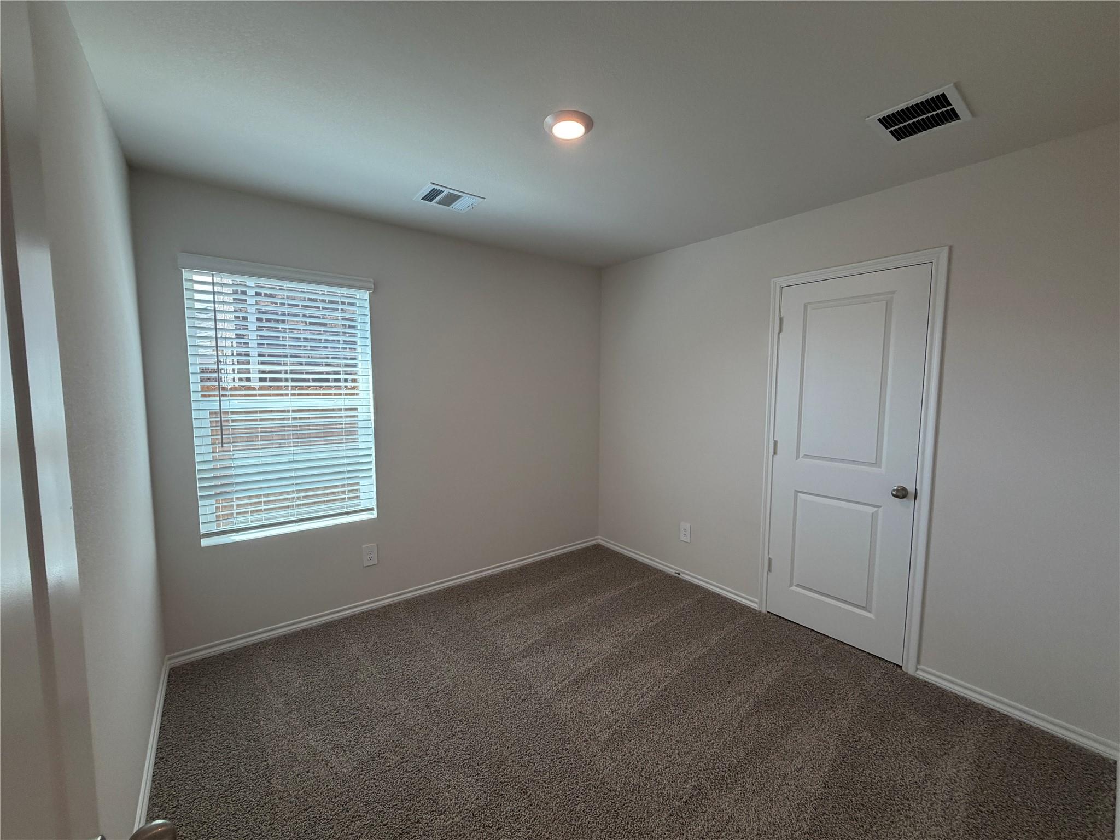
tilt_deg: -4.6
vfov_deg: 85.7
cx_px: 560
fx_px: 453
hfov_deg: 102.1
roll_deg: +0.6
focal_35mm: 14
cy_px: 420
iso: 125
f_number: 2.2
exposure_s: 1/120
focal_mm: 2.22
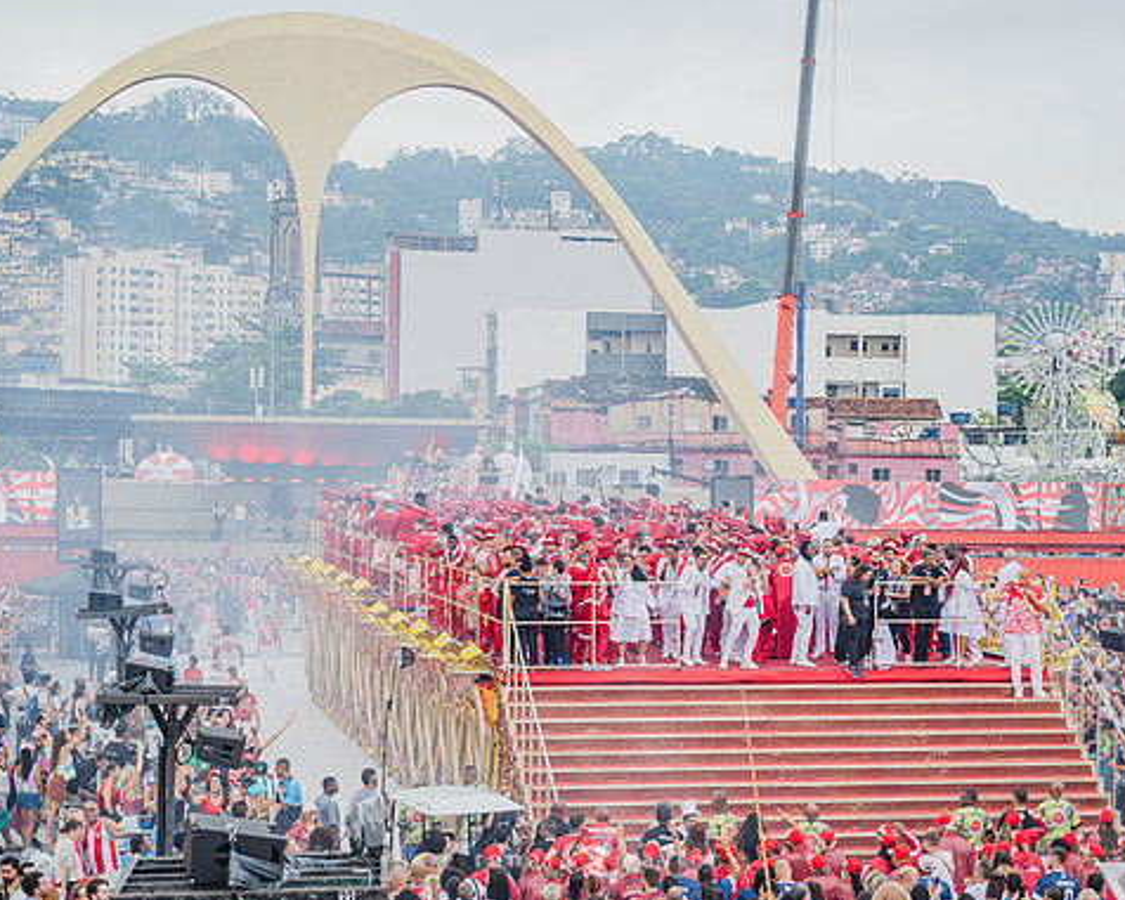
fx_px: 2664
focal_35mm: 80
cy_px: 446
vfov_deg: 19.2
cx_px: 593
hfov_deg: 23.8
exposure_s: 1/1000
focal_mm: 70
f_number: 5
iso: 800
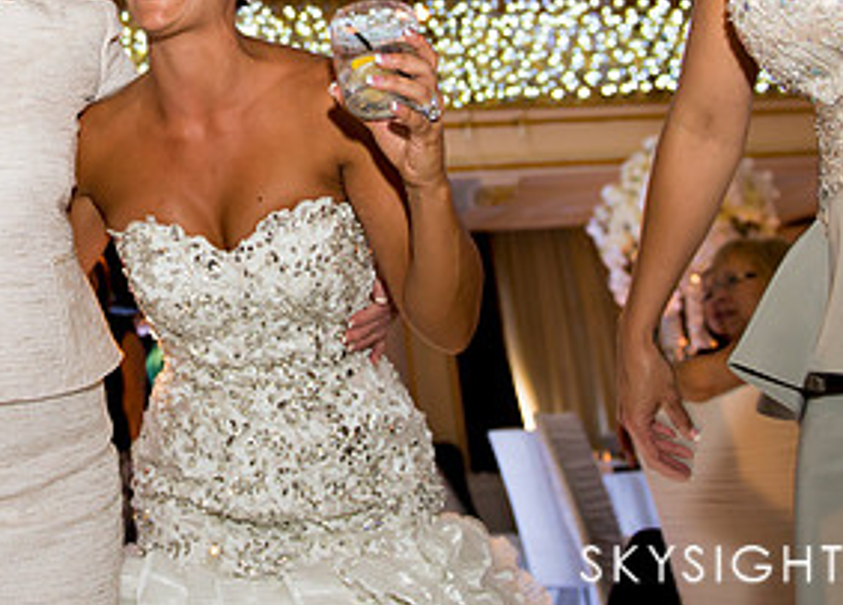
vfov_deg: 24.7
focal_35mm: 55
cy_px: 13
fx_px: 1319
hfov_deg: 34.4
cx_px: 169
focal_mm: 24
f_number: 2.8
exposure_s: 1/60
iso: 1250
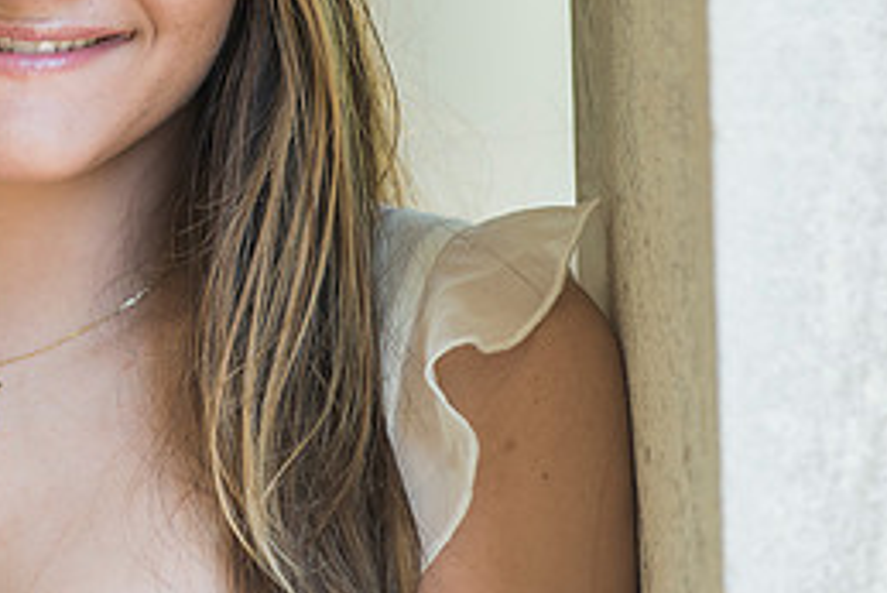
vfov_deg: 3.1
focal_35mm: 448
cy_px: -2
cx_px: 68
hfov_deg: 4.6
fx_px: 11044
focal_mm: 200
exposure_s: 1/200
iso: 320
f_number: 4
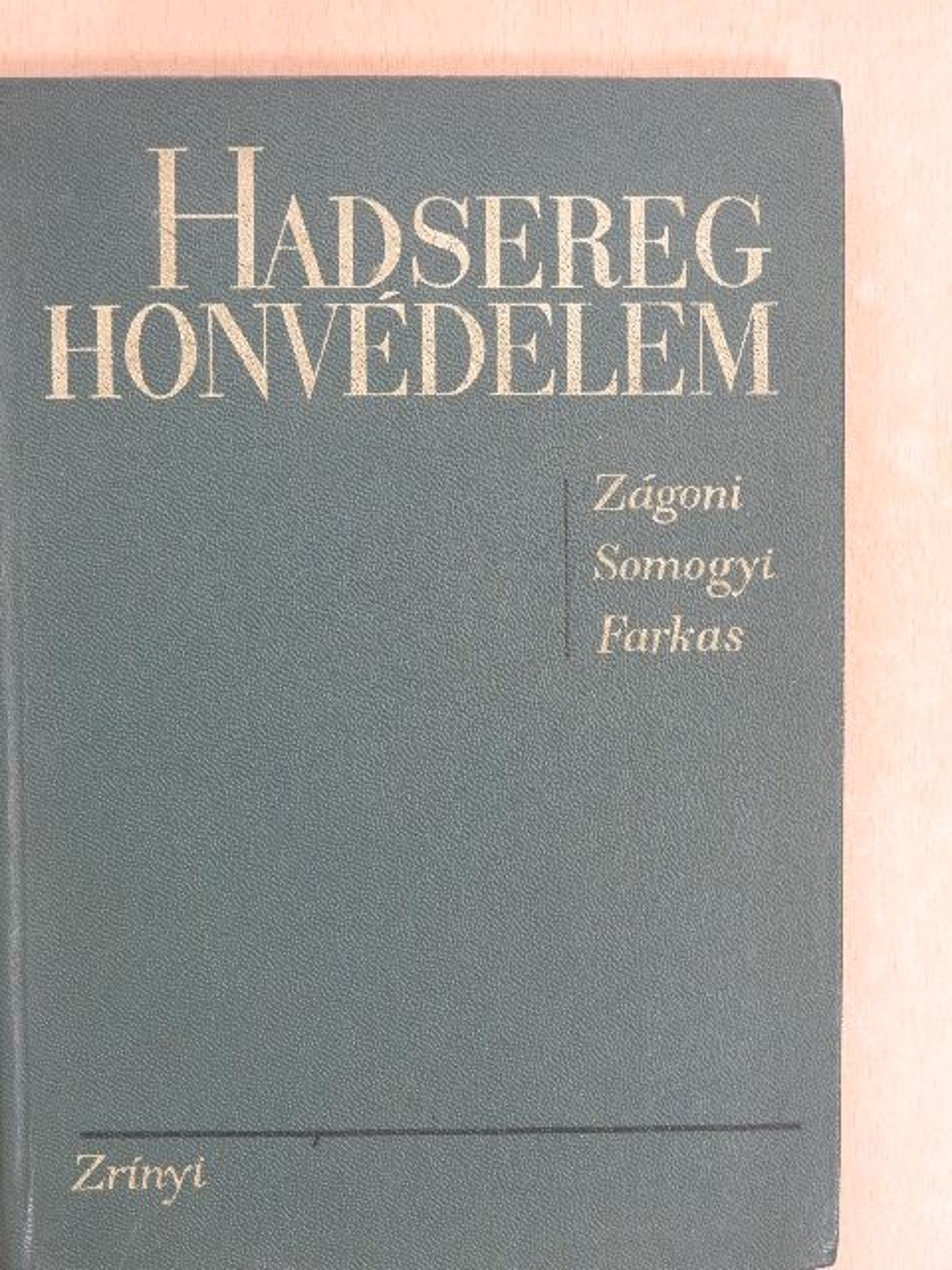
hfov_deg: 22.6
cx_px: 476
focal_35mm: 65
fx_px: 2383
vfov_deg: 29.8
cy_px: 635
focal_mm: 11.6
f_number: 4.8
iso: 450
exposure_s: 1/8
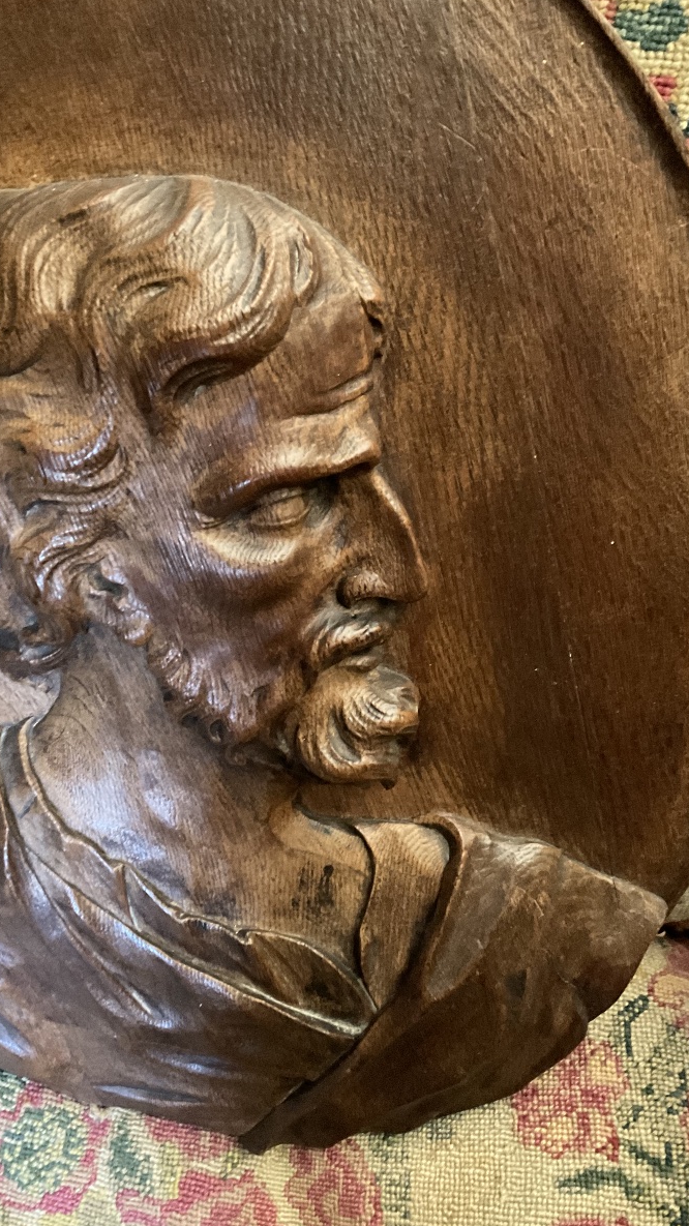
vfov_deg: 61.0
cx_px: 288
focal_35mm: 32
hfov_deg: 36.6
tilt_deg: -49.7
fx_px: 1040
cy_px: 610
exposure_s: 1/24
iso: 500
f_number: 1.8
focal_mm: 3
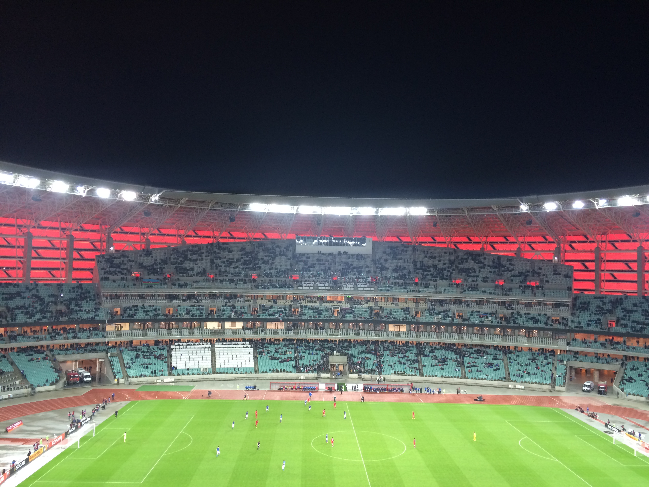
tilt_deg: +2.3
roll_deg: -1.1
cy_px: 244
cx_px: 324
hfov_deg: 61.7
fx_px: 544
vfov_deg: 48.2
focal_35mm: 29
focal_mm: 4.15
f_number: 2.2
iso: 80
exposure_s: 1/33
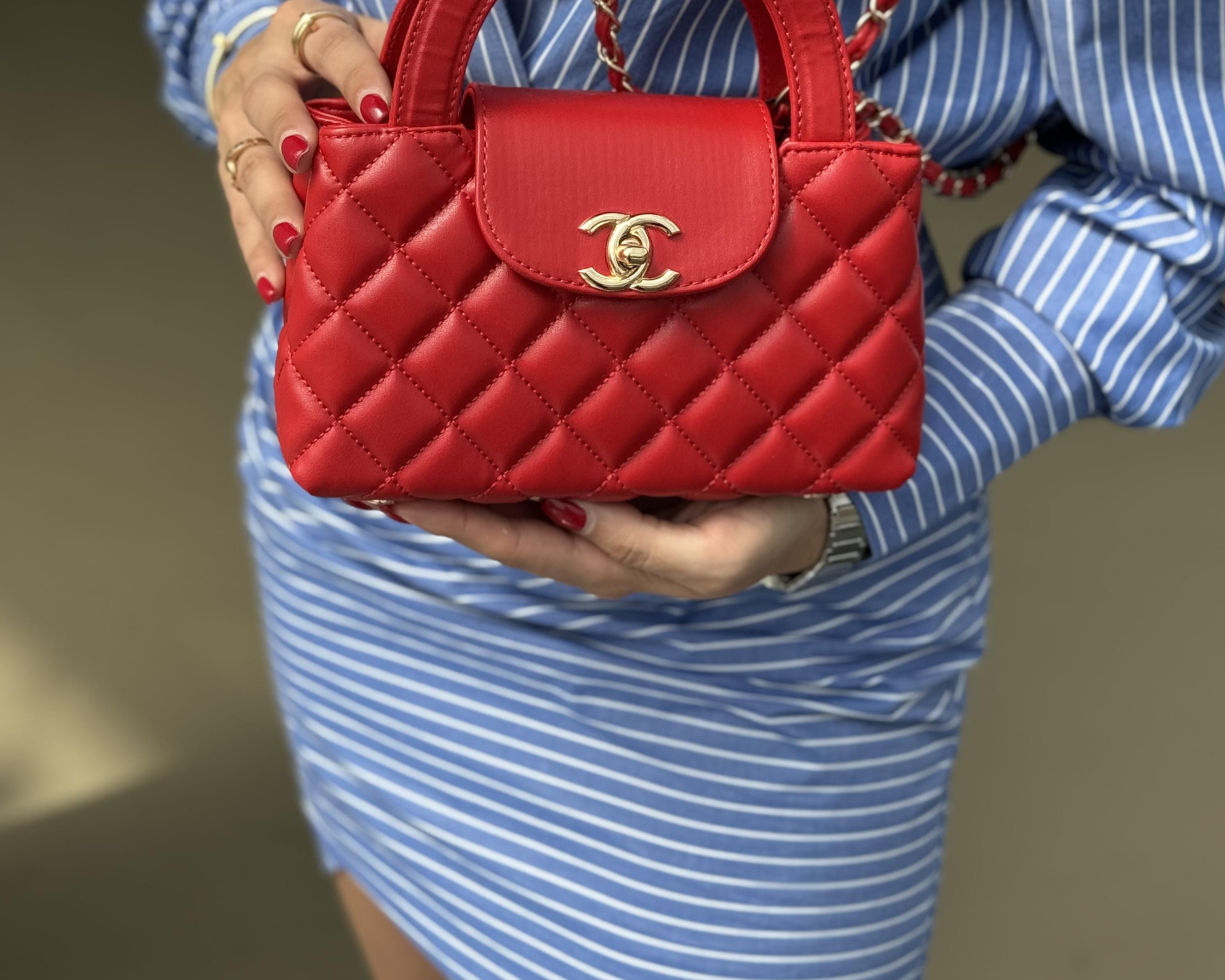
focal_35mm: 63
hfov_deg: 30.0
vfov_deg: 24.0
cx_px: 615
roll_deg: +0.7
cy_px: 249
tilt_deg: -24.3
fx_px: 2284
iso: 64
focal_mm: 6.76
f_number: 1.78
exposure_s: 1/627
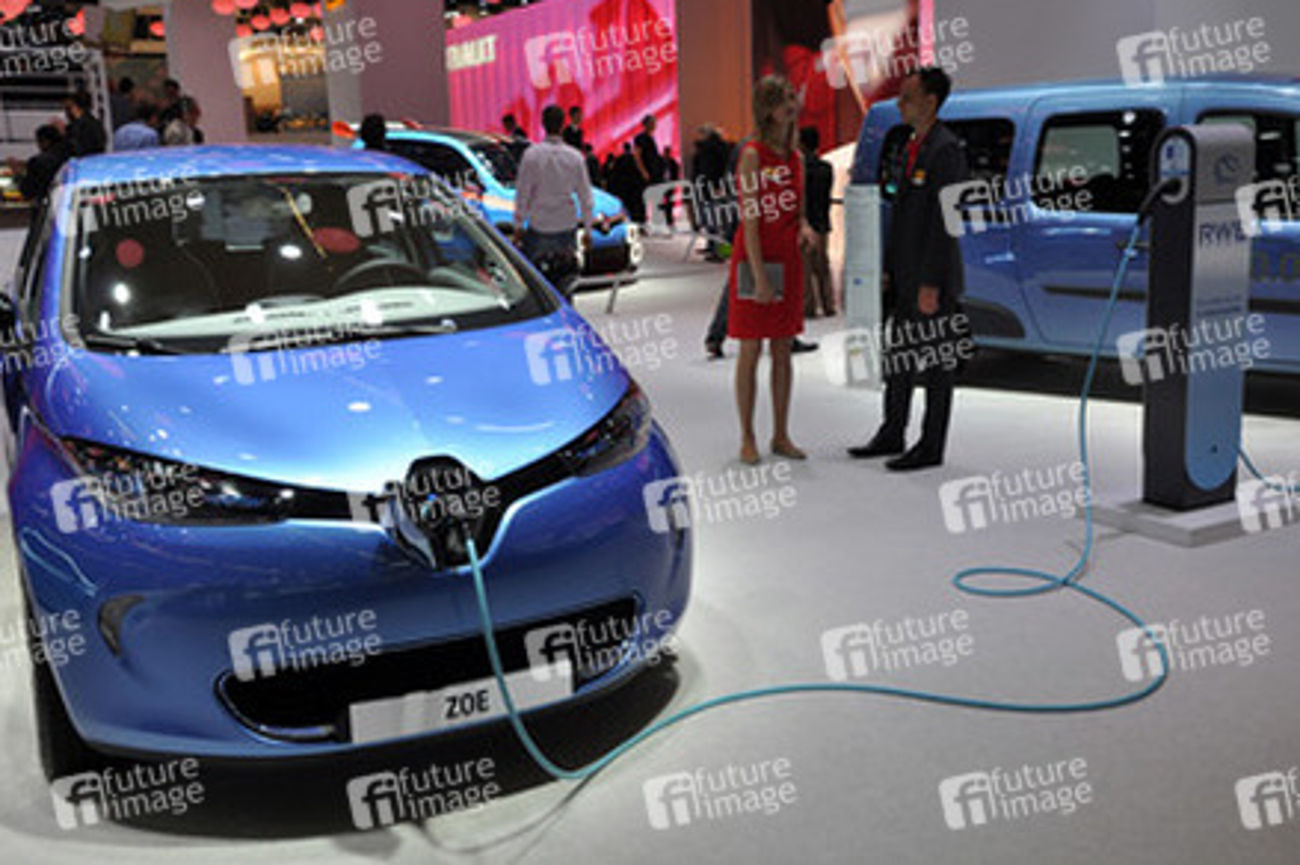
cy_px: 424
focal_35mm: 37
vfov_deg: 35.9
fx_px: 1335
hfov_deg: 51.9
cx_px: 641
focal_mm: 24
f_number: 7.1
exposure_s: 1/125
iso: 400
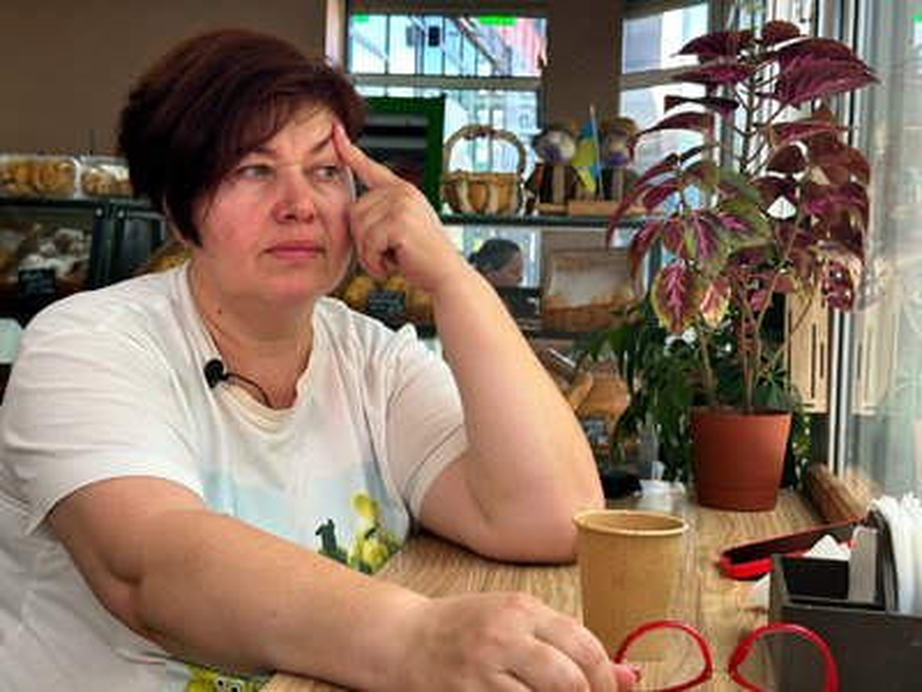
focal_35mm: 48
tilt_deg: -3.5
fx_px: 1278
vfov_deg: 30.3
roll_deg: -3.0
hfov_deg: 39.7
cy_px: 346
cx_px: 461
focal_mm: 6.86
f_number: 1.78
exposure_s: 1/191
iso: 64
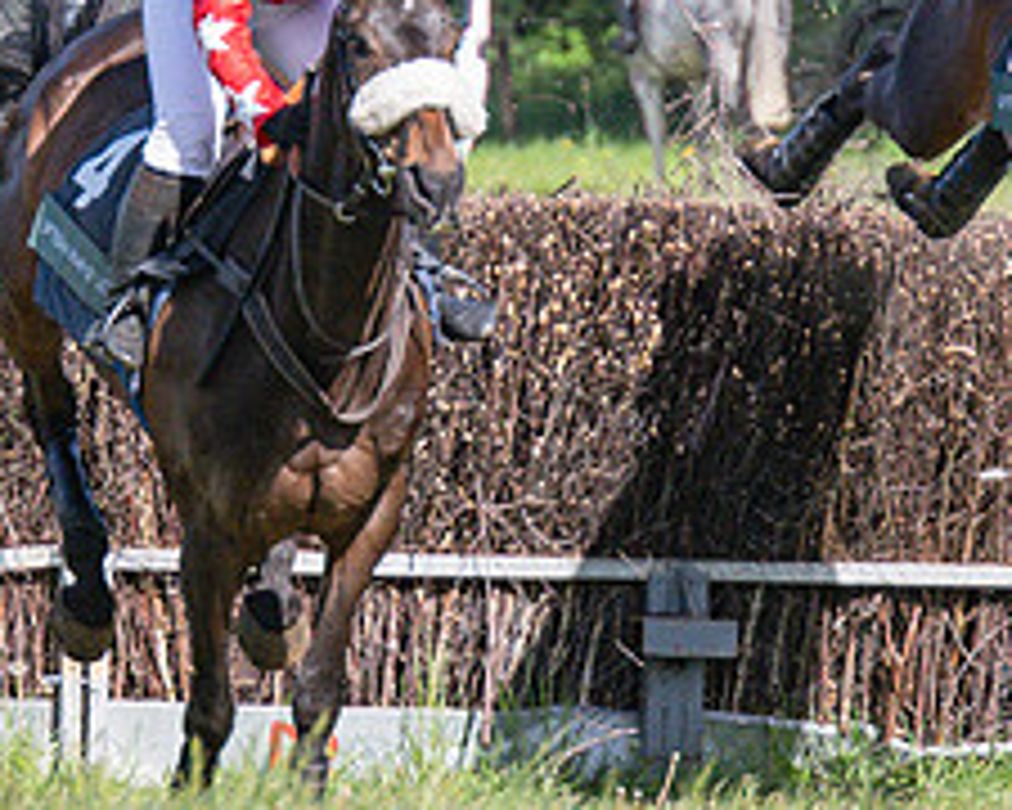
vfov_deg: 1.4
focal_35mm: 1109
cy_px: 381
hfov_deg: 1.7
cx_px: 407
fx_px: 33216
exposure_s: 1/2500
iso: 400
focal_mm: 155
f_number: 4
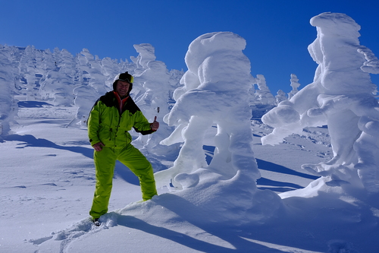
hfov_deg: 47.4
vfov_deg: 32.6
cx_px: 190
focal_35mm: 41
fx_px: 431
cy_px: 126
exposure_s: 1/1400
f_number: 11
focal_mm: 27
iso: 250
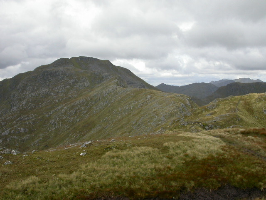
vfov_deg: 37.7
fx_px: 292
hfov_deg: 49.0
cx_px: 133
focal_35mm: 38
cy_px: 100
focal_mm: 7.85
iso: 100
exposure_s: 1/243
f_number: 6.7
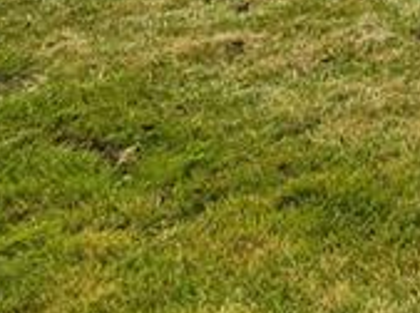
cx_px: 1118
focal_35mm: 79
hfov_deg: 13.3
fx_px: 956
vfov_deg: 15.1
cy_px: -315
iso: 32
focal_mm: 2.2
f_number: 1.9
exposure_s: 1/591
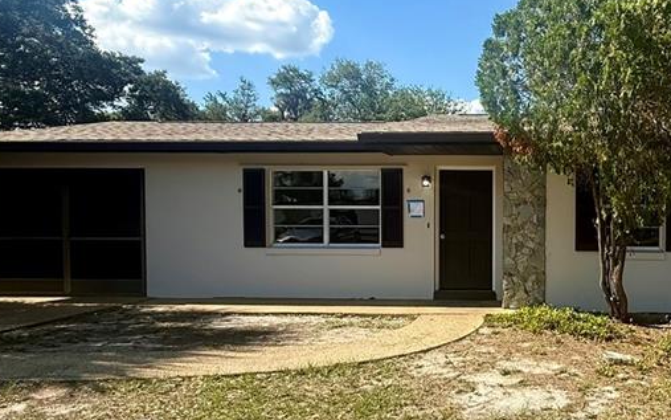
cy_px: 238
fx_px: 549
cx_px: 531
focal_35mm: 30
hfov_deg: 58.4
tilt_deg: -0.7
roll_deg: -0.5
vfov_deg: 41.8
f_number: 2.2
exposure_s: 1/1211
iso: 50
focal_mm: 2.22
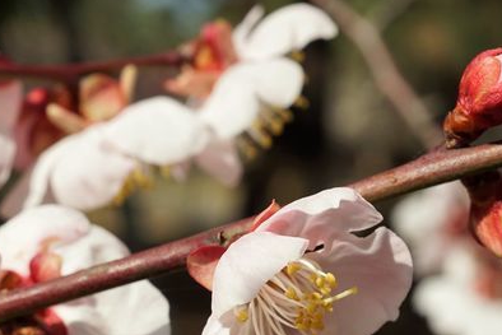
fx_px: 1632
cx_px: 88
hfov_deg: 17.3
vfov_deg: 11.7
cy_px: 244
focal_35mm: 117
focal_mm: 30
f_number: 9
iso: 100
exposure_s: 1/250
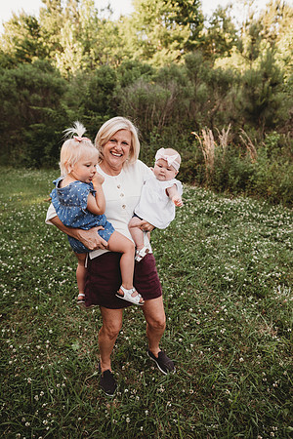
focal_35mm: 24
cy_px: 220
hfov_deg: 53.1
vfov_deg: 73.7
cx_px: 146
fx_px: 293
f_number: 2.8
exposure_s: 1/250
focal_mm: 24
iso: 160
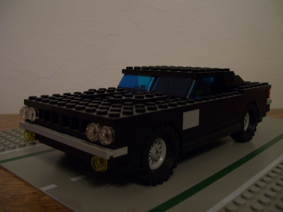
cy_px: 106
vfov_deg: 38.7
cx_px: 142
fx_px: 303
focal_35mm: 37
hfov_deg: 50.1
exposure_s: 1/8
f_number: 2.7
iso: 160
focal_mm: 6
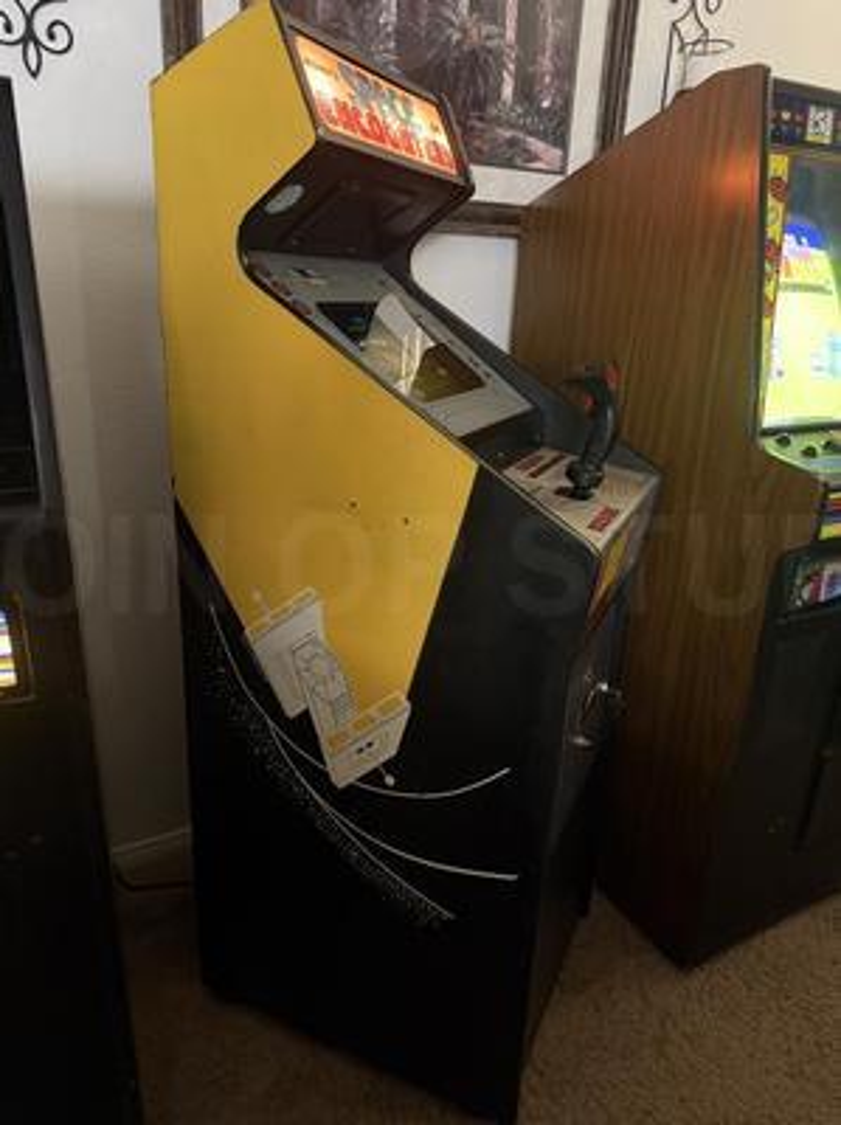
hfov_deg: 56.7
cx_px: 420
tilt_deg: -18.5
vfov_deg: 71.7
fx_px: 779
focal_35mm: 24
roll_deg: -2.8
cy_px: 562
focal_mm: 6.76
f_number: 1.78
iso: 1000
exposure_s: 1/30
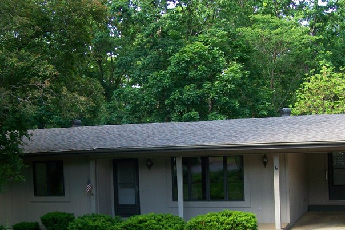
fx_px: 575
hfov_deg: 33.4
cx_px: 152
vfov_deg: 22.5
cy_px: 146
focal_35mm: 60
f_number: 2.7
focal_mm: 6.1
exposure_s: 1/80
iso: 64
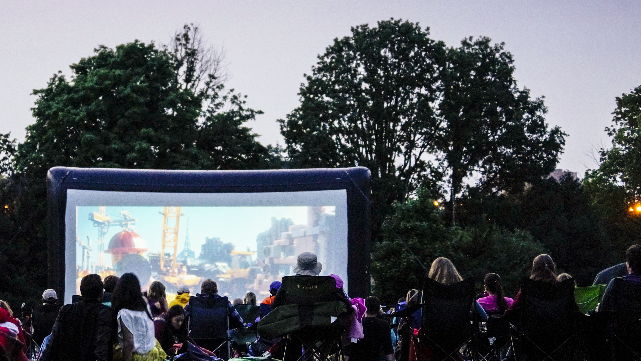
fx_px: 2023
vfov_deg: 10.2
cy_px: 158
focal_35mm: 119
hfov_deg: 17.9
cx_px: 168
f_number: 4.5
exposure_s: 1/20
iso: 2000
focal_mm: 70
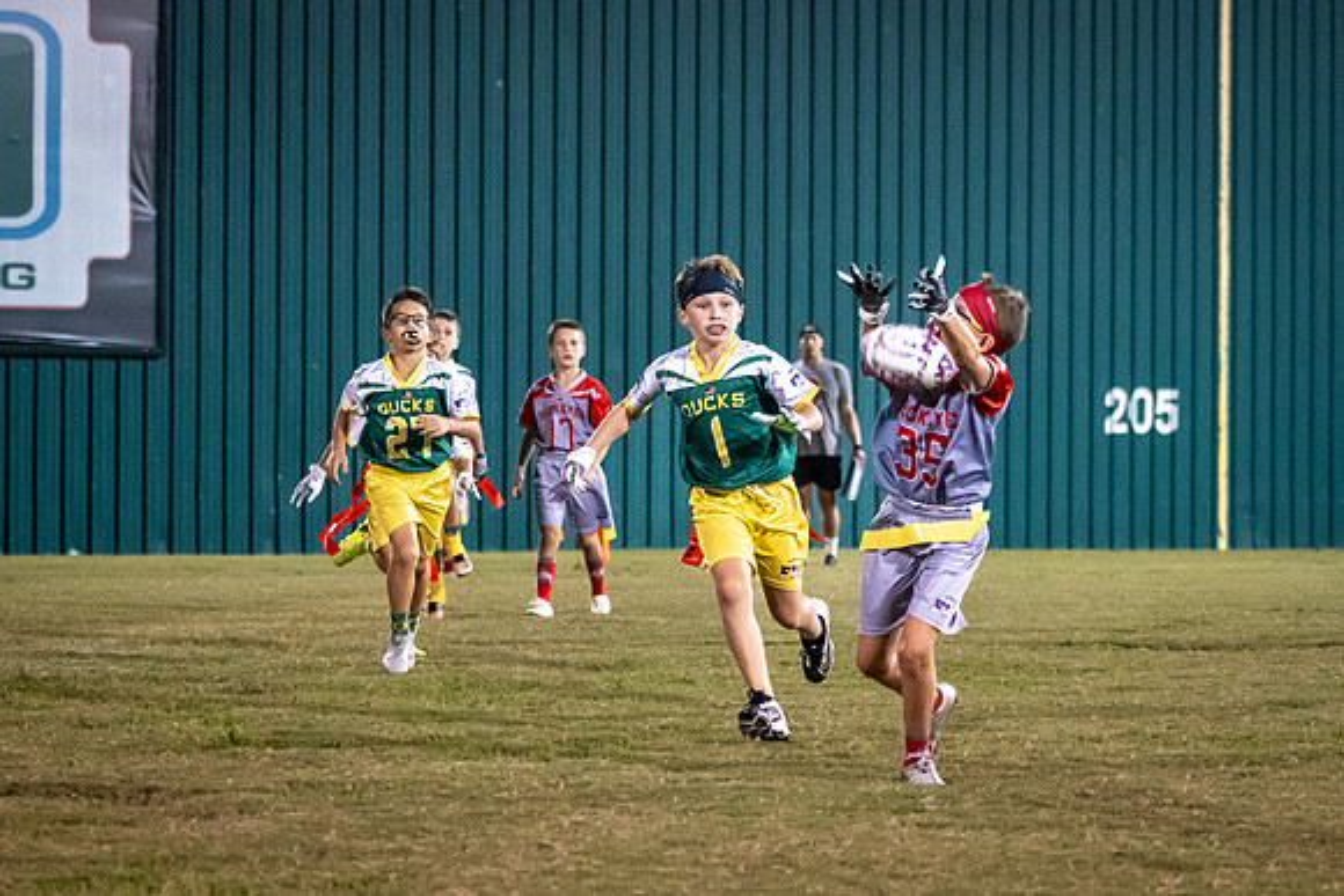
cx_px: 866
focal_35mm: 160
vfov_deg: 8.6
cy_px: 365
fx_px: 5961
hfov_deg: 12.9
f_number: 2.8
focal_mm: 70
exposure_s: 1/640
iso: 9000
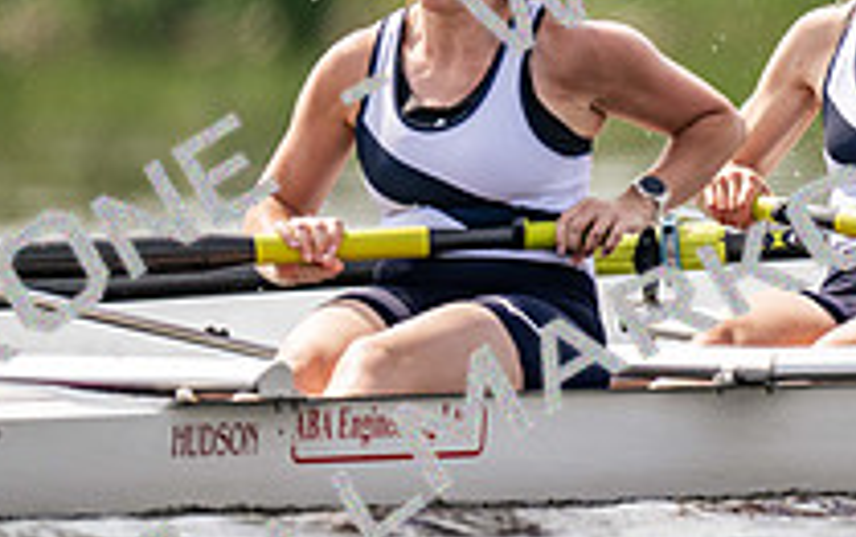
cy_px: 68
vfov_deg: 0.8
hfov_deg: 1.2
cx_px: 962
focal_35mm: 1695
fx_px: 39574
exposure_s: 1/2500
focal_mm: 600
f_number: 4
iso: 320
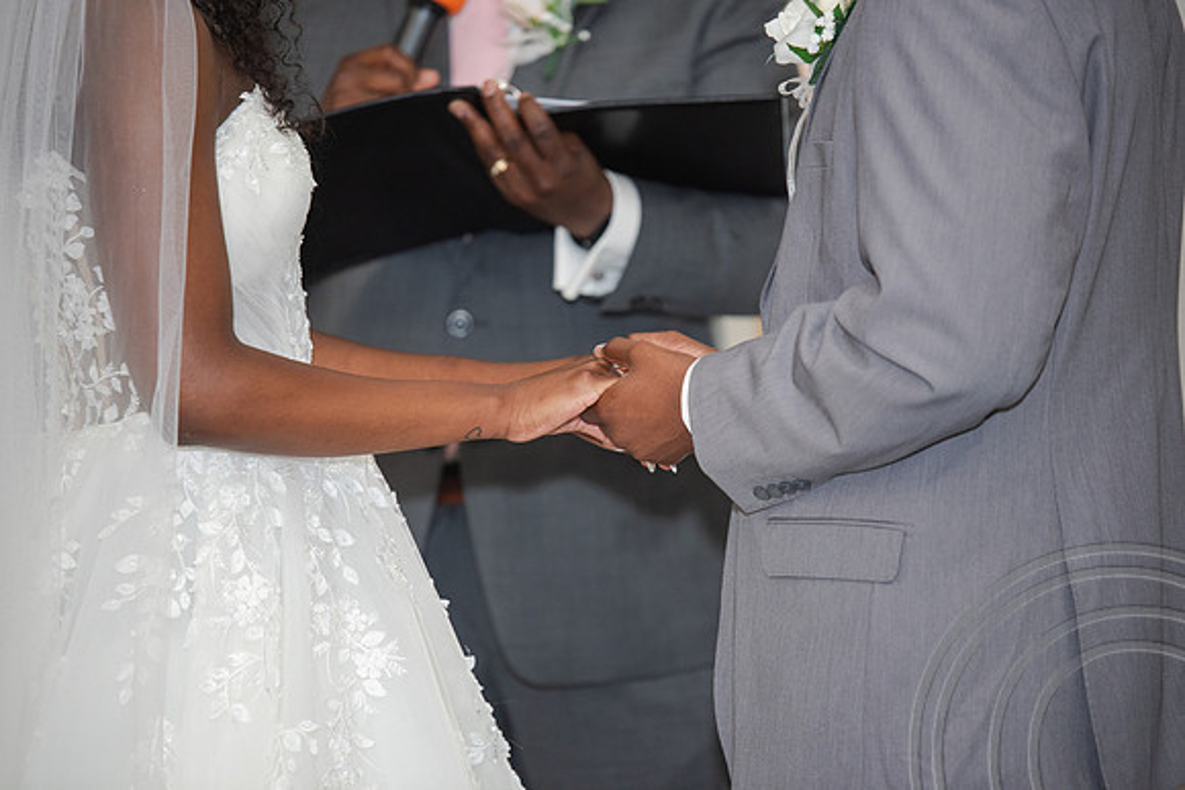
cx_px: 592
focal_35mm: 200
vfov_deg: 6.9
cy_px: 395
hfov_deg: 10.3
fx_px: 6585
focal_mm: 200
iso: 800
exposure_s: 1/100
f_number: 2.8
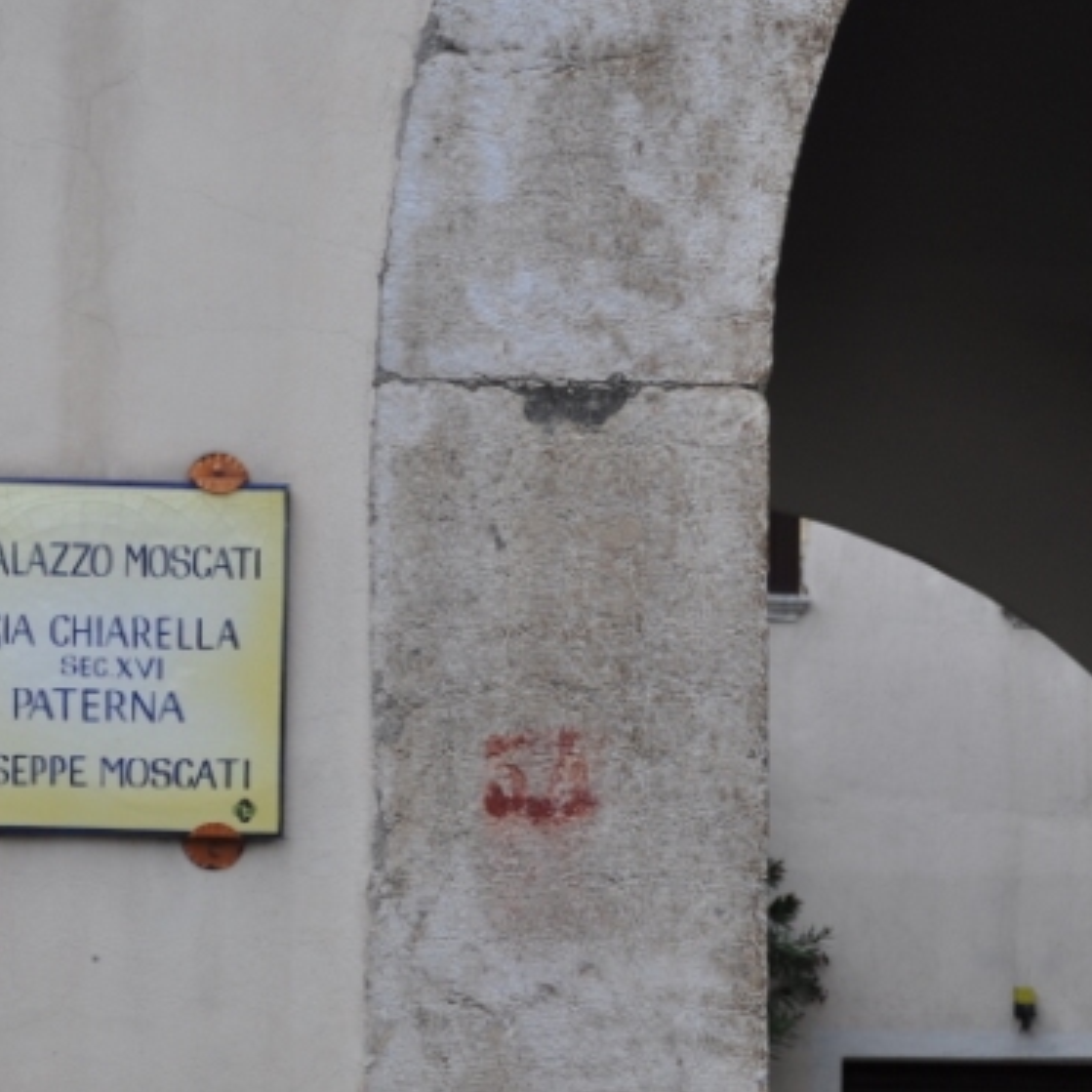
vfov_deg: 11.3
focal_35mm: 154
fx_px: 5496
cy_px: 694
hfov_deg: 11.3
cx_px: 448
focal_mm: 44
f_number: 6.3
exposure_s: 1/160
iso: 200
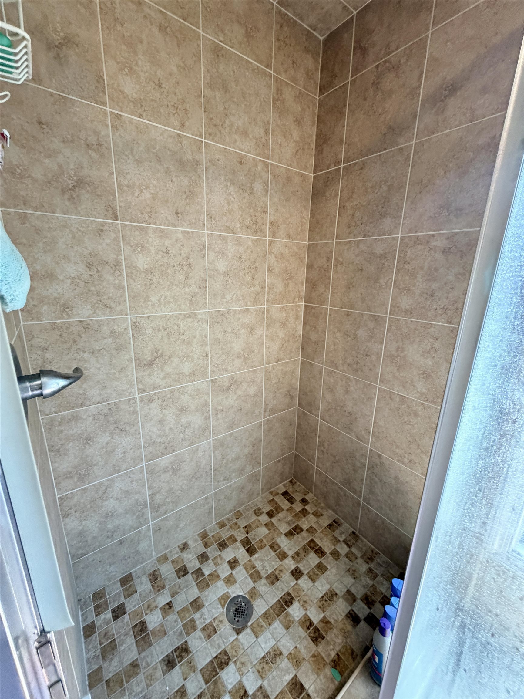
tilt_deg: -14.4
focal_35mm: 14
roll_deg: -1.5
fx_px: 283
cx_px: 262
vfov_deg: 102.1
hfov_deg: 85.7
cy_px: 350
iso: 320
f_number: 2.2
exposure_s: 1/87
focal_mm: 2.22
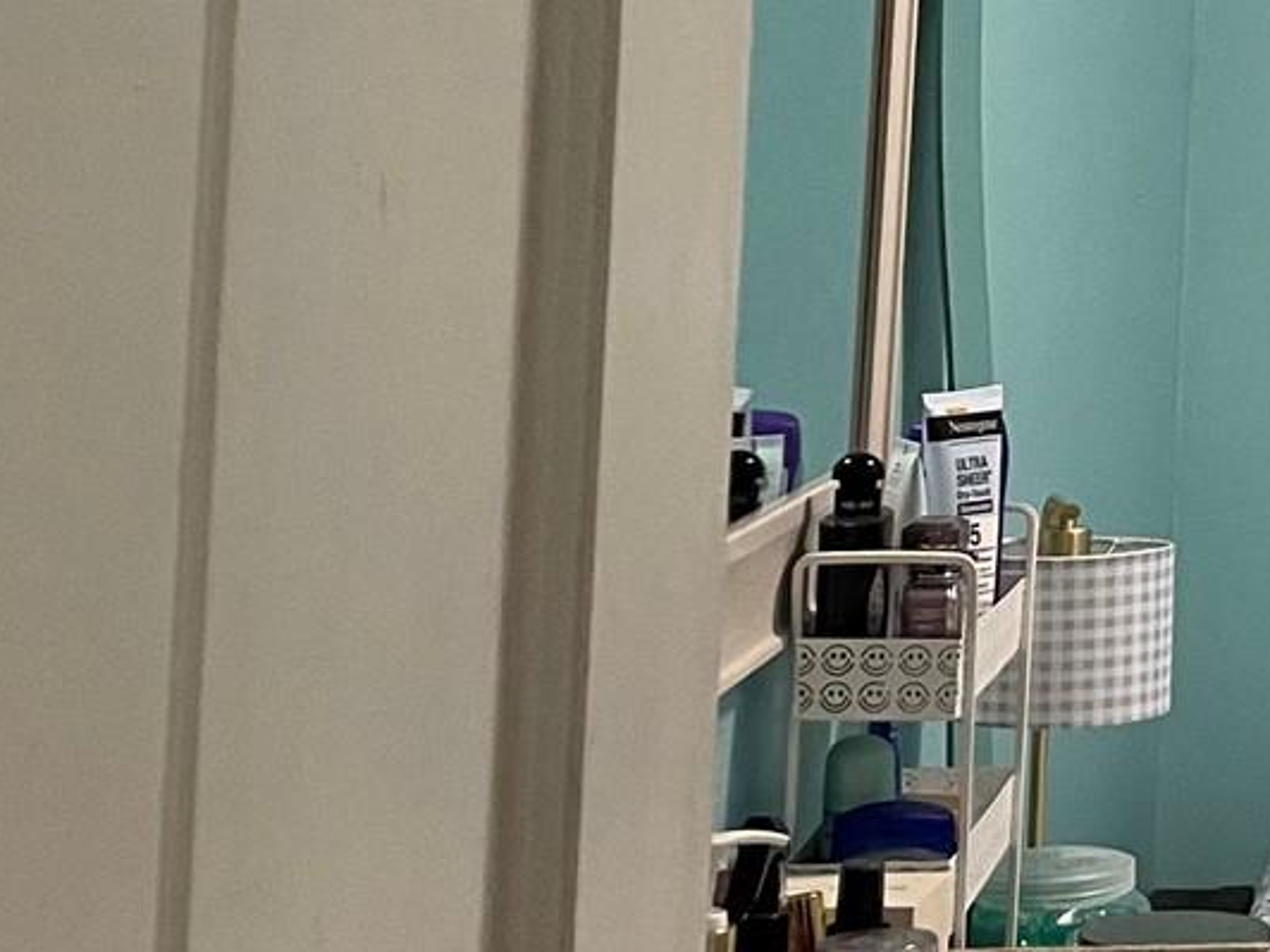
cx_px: 2316
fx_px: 3669
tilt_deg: +1.5
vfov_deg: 14.6
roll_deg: -1.6
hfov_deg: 16.4
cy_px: 38
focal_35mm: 100
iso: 320
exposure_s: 1/60
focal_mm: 4.2
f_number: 1.6
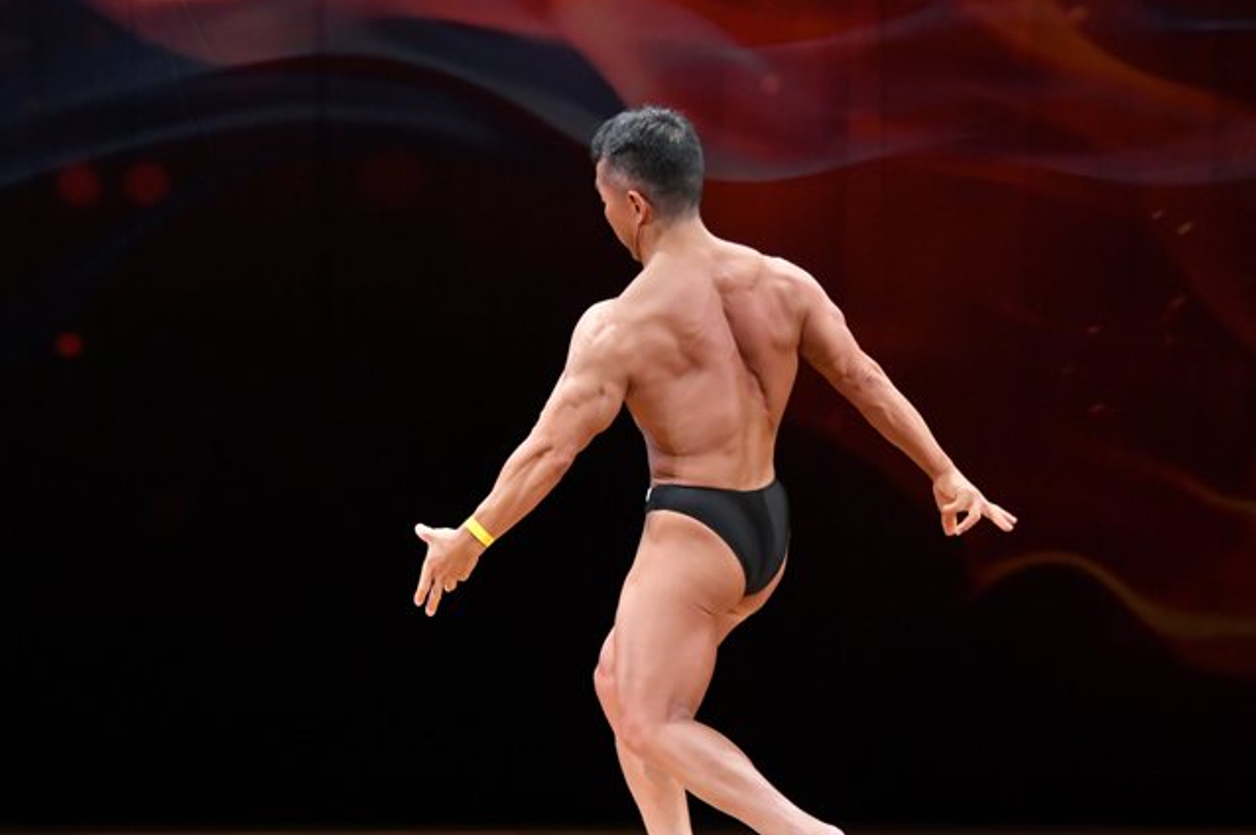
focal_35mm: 310
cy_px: 494
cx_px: 601
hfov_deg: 6.7
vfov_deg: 4.4
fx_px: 10804
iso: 4000
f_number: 5.6
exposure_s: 1/400
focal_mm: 170
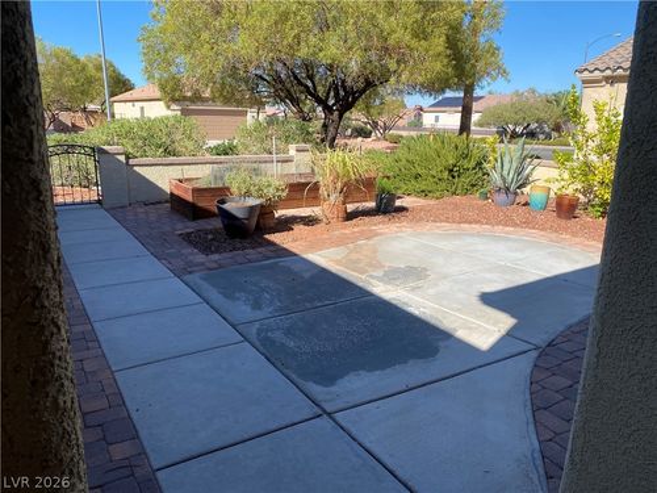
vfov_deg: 53.1
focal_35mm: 26
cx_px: 328
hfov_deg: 67.3
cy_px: 246
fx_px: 493
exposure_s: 1/1808
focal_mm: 4.25
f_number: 1.8
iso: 32
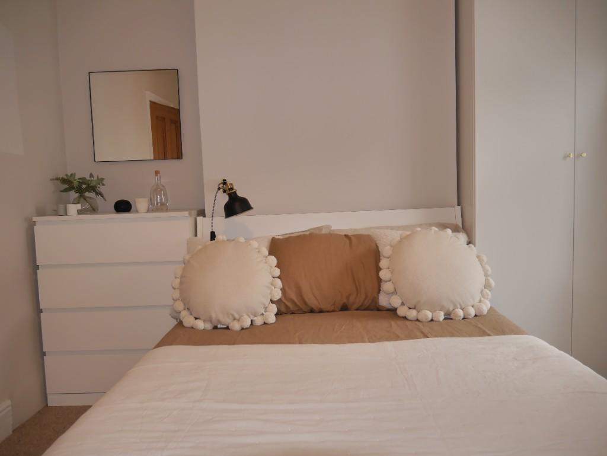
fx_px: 491
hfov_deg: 63.4
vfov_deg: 49.8
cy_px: 228
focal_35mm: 28
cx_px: 304
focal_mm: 14
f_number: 3.5
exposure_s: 1/125
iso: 320
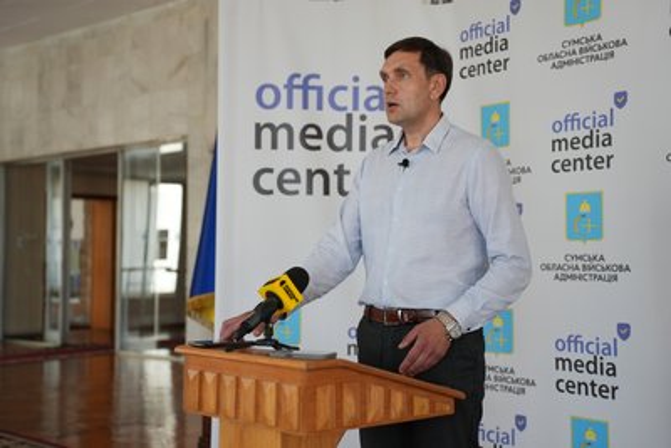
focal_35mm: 51
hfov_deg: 38.9
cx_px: 336
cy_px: 224
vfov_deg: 26.5
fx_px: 951
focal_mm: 51
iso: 1250
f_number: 2.8
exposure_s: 1/640
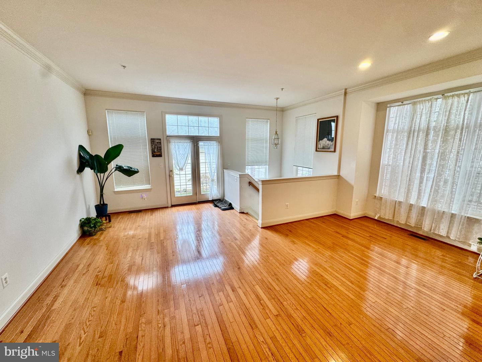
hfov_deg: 102.1
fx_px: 195
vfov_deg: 85.7
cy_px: 181
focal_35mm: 14
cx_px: 241
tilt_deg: -10.5
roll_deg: -0.2
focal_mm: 2.22
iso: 80
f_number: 2.2
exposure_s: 1/120
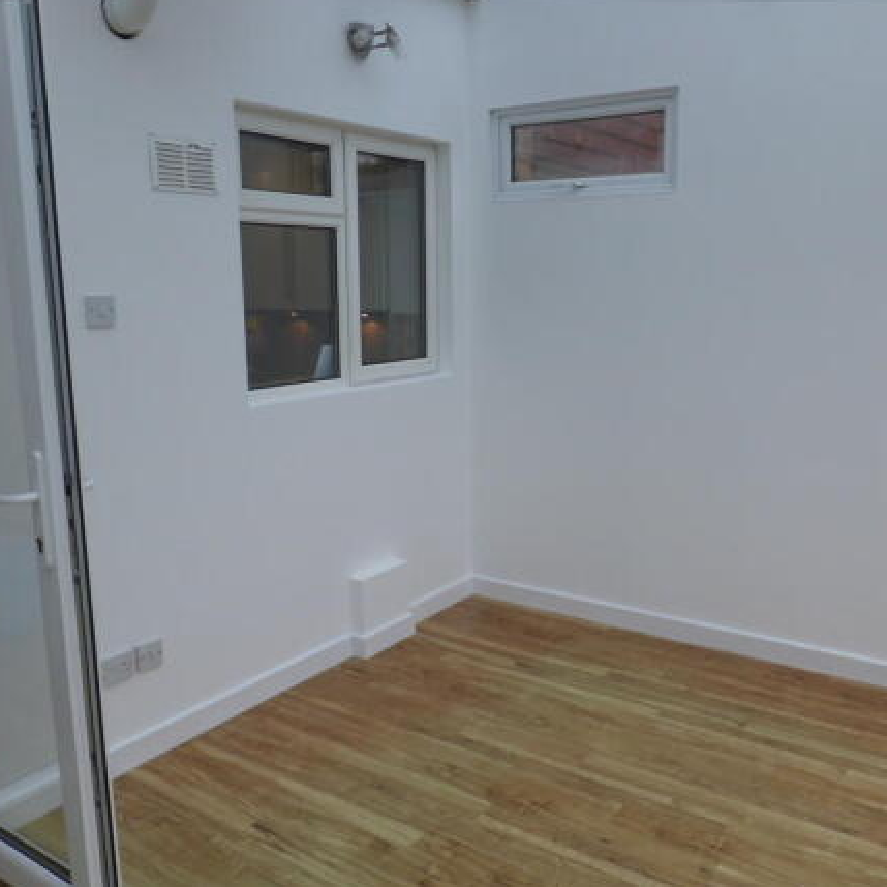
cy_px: 441
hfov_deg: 54.0
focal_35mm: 30
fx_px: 870
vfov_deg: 54.0
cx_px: 481
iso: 100
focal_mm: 4.3
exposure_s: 1/200
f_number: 3.3
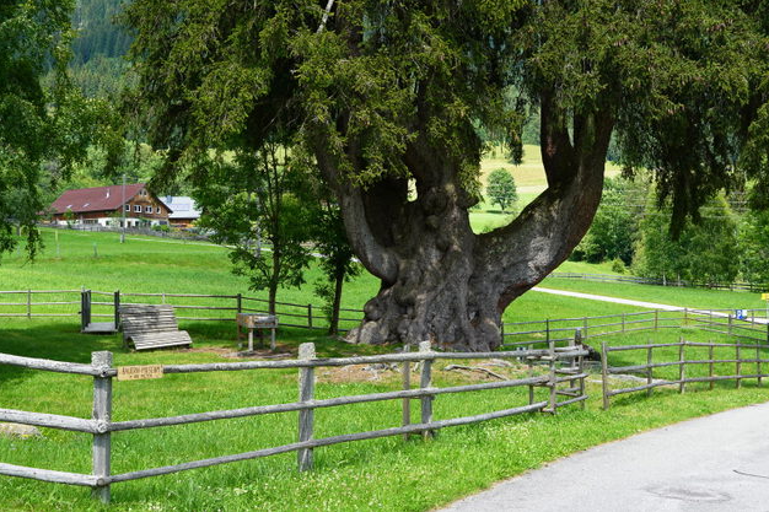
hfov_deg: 44.0
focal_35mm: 45
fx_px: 951
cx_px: 386
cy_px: 251
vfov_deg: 30.2
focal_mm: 29
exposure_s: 1/100
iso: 100
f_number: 7.1
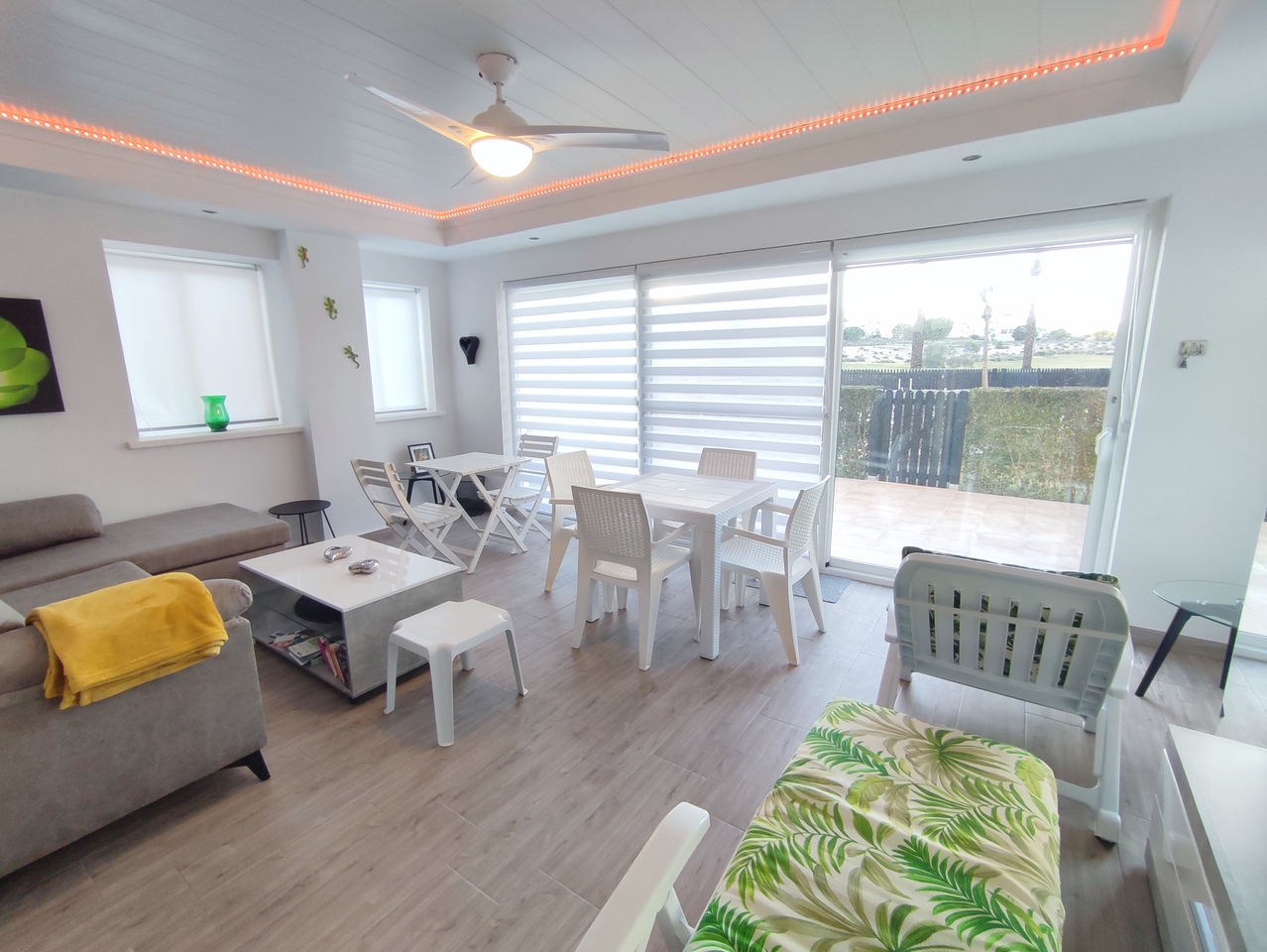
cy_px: 476
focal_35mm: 16
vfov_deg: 78.2
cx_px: 634
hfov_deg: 94.5
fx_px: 586
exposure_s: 1/50
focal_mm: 1.65
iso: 98
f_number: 2.2
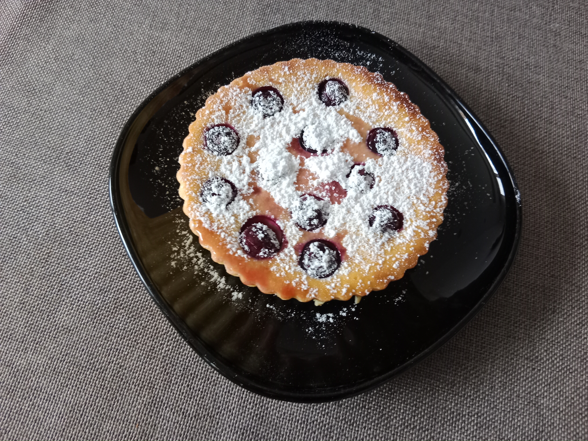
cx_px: 294
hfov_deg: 67.3
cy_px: 220
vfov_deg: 53.1
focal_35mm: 26
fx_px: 442
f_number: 1.8
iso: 1212
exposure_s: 1/33.3
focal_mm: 3.96
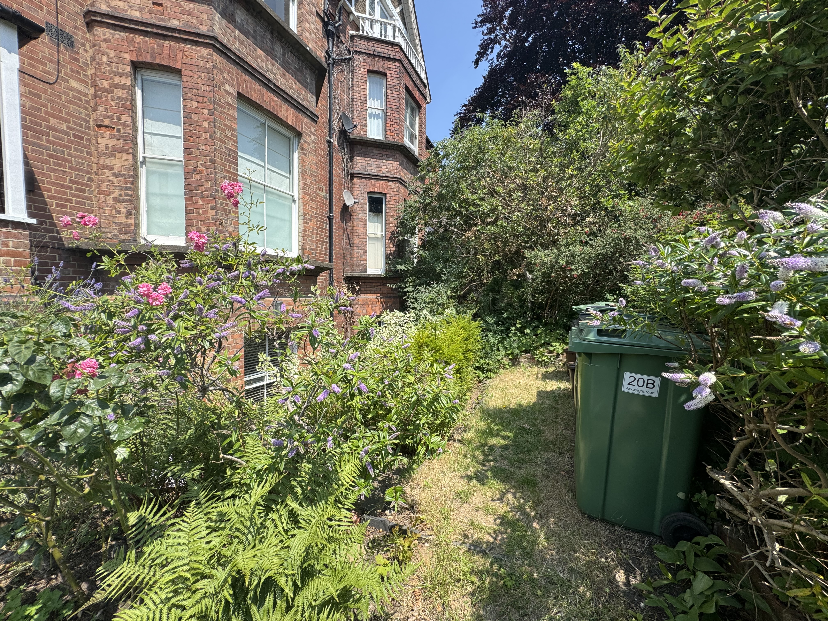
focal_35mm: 14
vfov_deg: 85.7
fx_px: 335
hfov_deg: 102.1
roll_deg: -0.4
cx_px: 414
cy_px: 310
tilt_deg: -2.4
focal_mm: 2.22
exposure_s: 1/849
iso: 50
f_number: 2.2
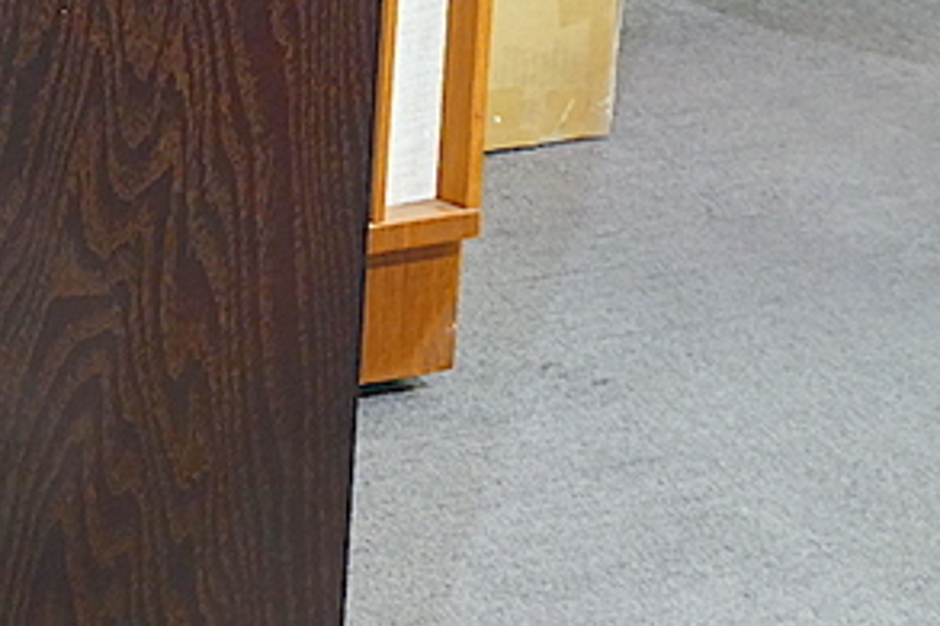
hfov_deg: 13.3
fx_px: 3914
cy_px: -135
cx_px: -173
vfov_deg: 9.0
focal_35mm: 150
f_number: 3.9
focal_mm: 7.8
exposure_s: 1/2.5
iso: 200
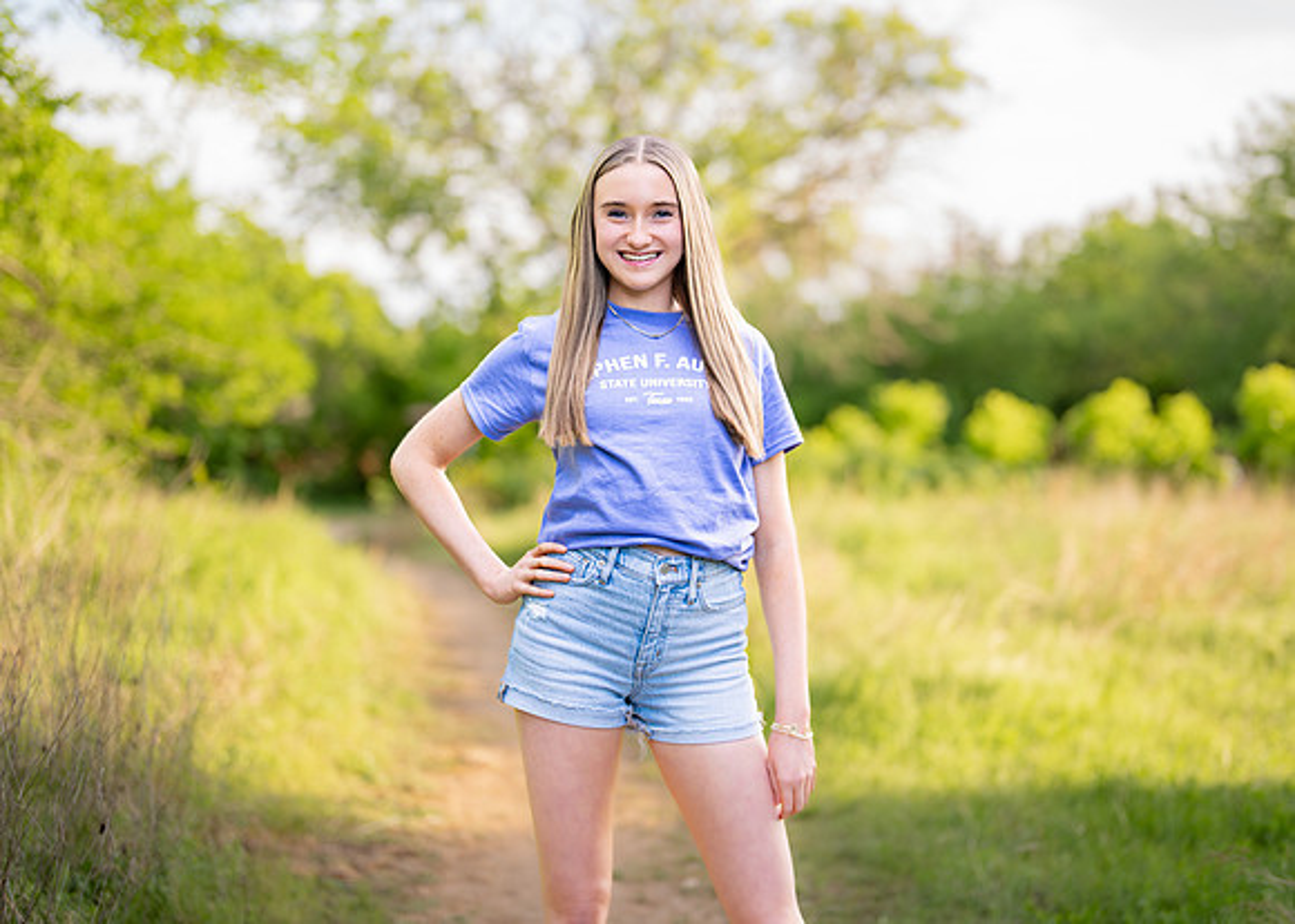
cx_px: 695
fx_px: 2237
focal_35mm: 61
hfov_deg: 32.3
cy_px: 422
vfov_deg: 23.3
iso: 200
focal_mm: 50
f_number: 1.2
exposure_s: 1/1250
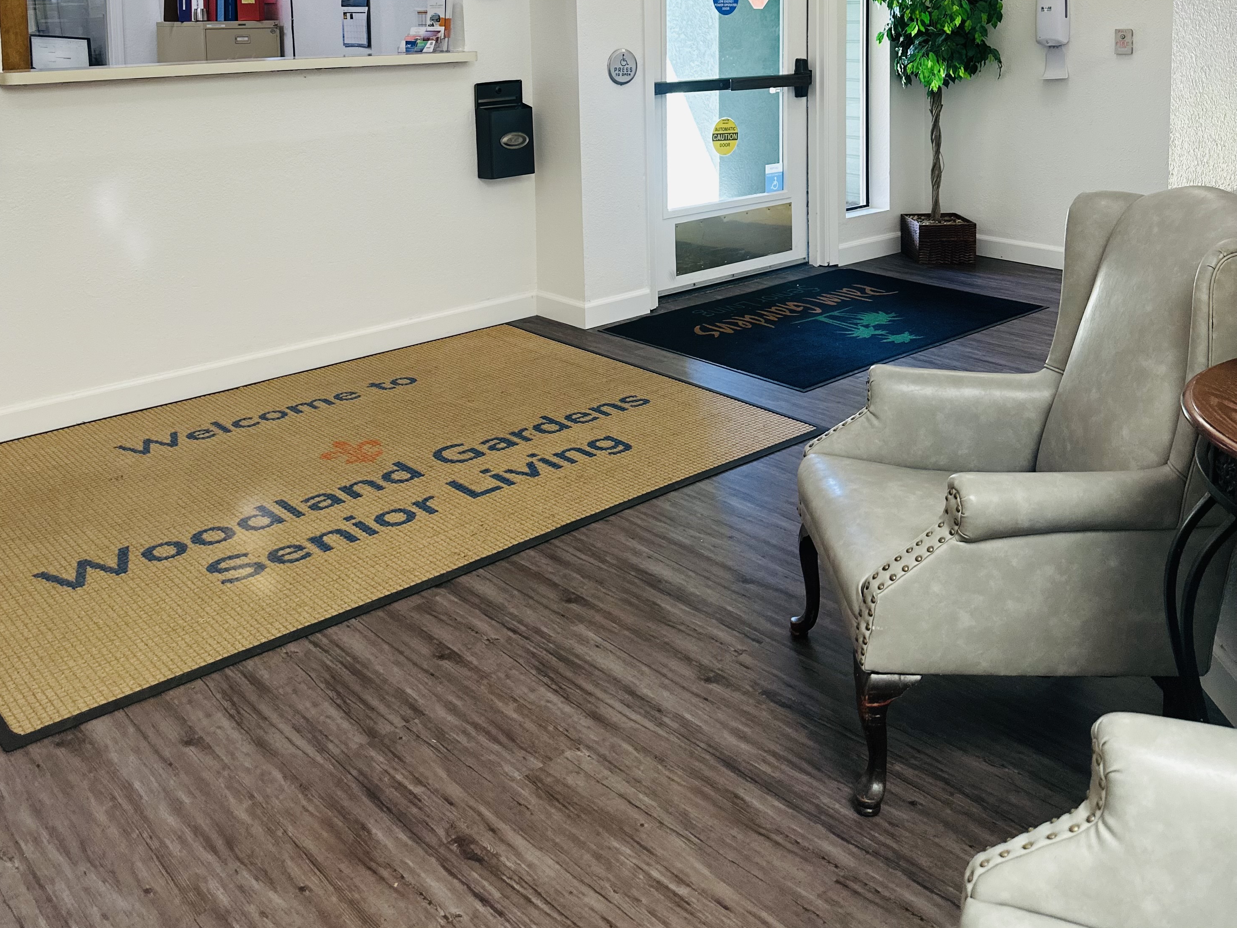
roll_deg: +0.0
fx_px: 1179
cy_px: 95
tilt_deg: -4.2
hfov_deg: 55.3
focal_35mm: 33
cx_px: 600
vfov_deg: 39.8
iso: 200
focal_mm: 6.86
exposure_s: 1/120
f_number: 1.78
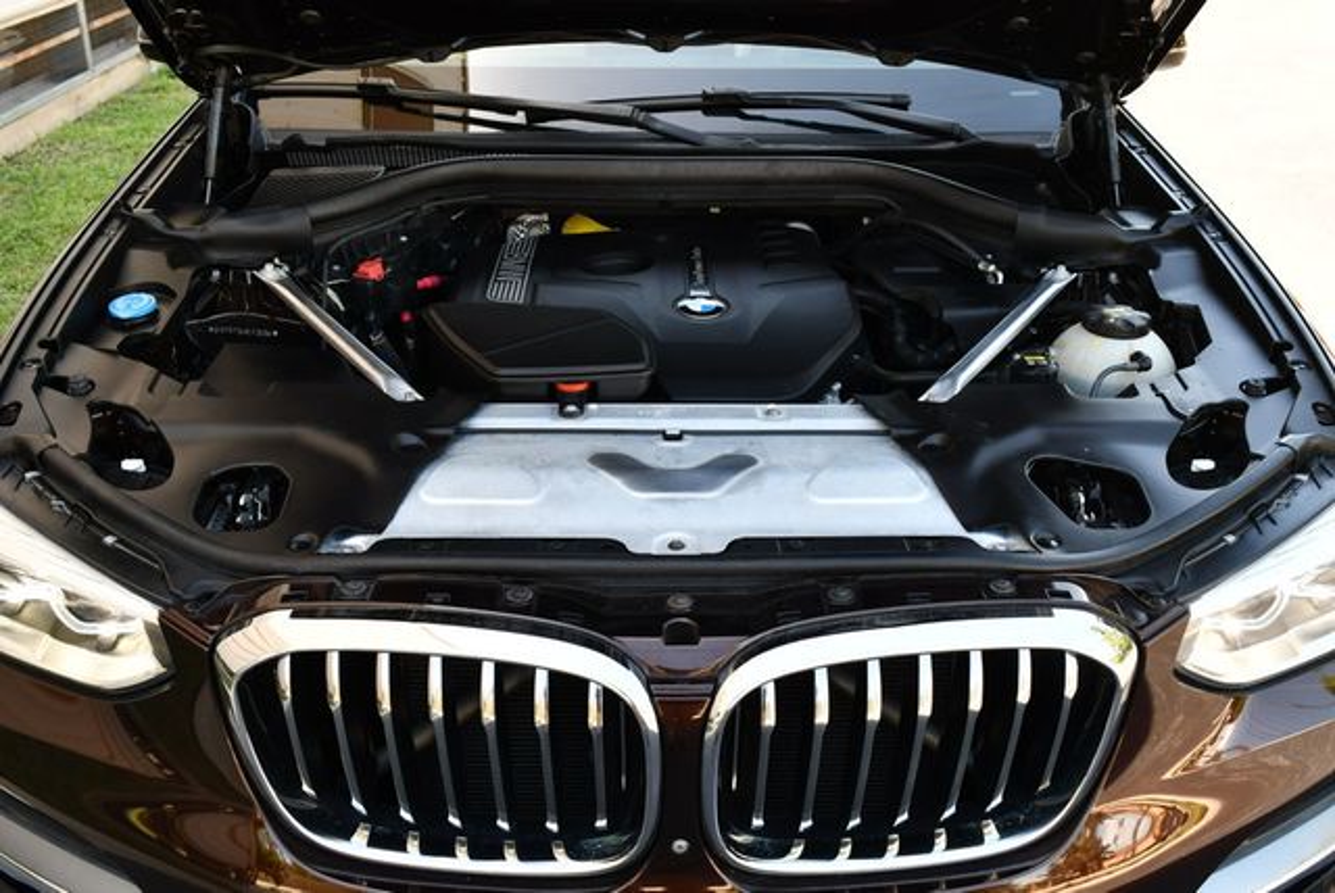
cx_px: 668
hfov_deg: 53.1
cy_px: 446
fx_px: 1336
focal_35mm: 36
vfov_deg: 36.9
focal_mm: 18
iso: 400
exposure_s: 1/250
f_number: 4.5
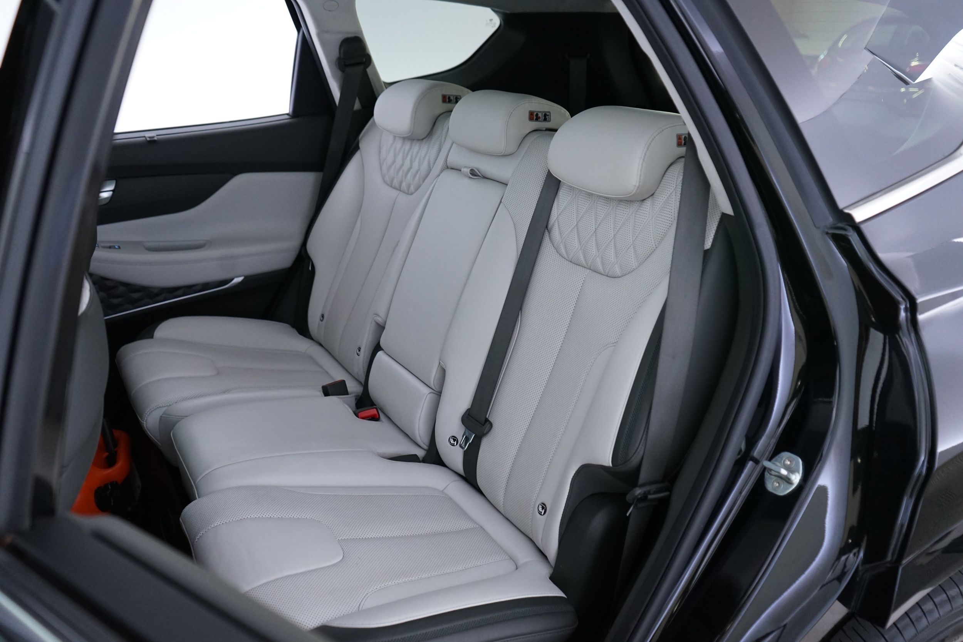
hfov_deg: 60.3
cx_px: 482
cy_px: 321
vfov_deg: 42.3
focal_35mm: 31
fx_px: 829
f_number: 3.5
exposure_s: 1/40
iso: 2000
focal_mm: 31
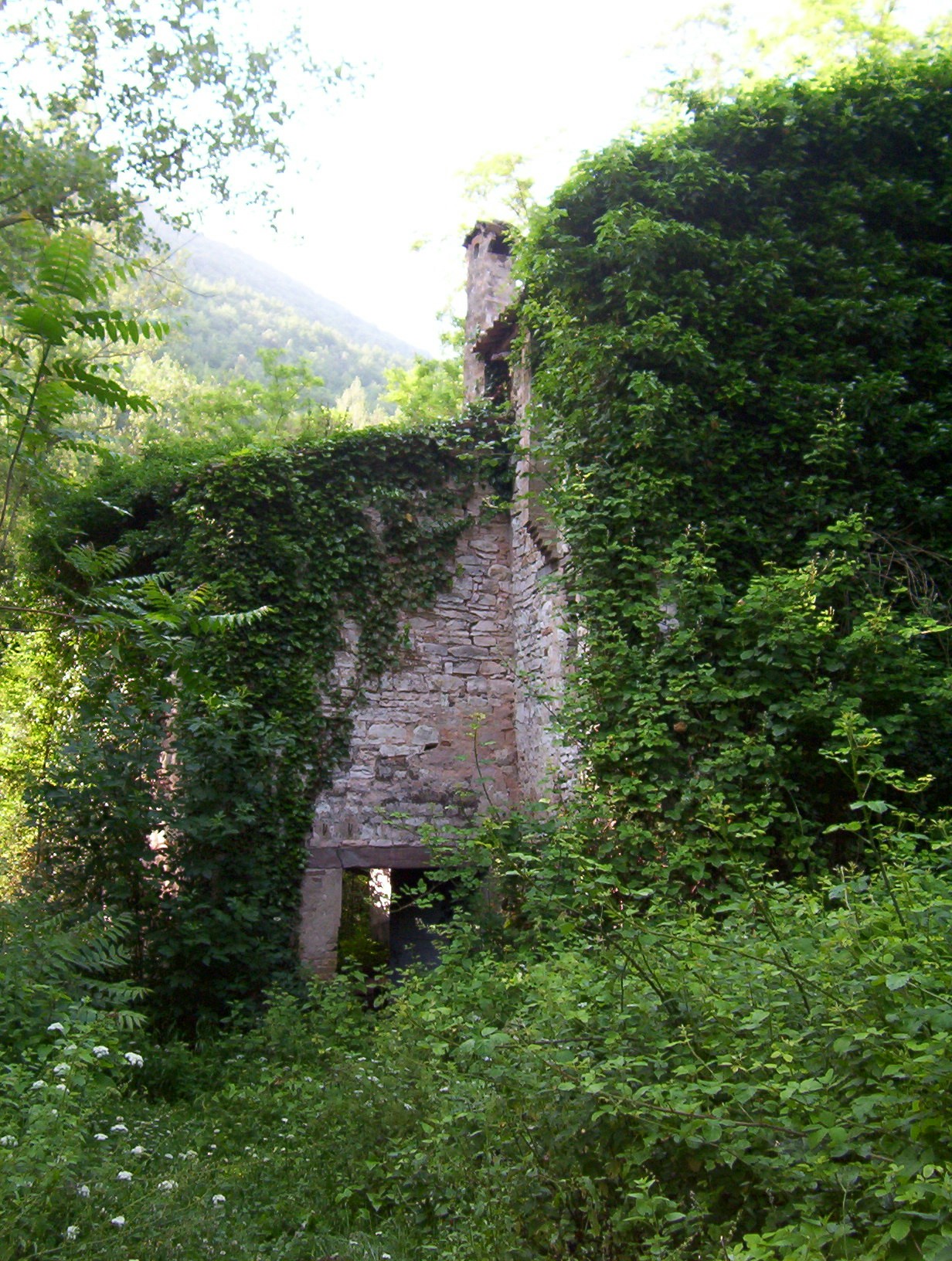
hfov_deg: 39.8
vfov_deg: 51.2
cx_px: 476
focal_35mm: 36
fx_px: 1315
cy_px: 630
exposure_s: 1/184
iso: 100
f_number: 2.76
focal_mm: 5.54
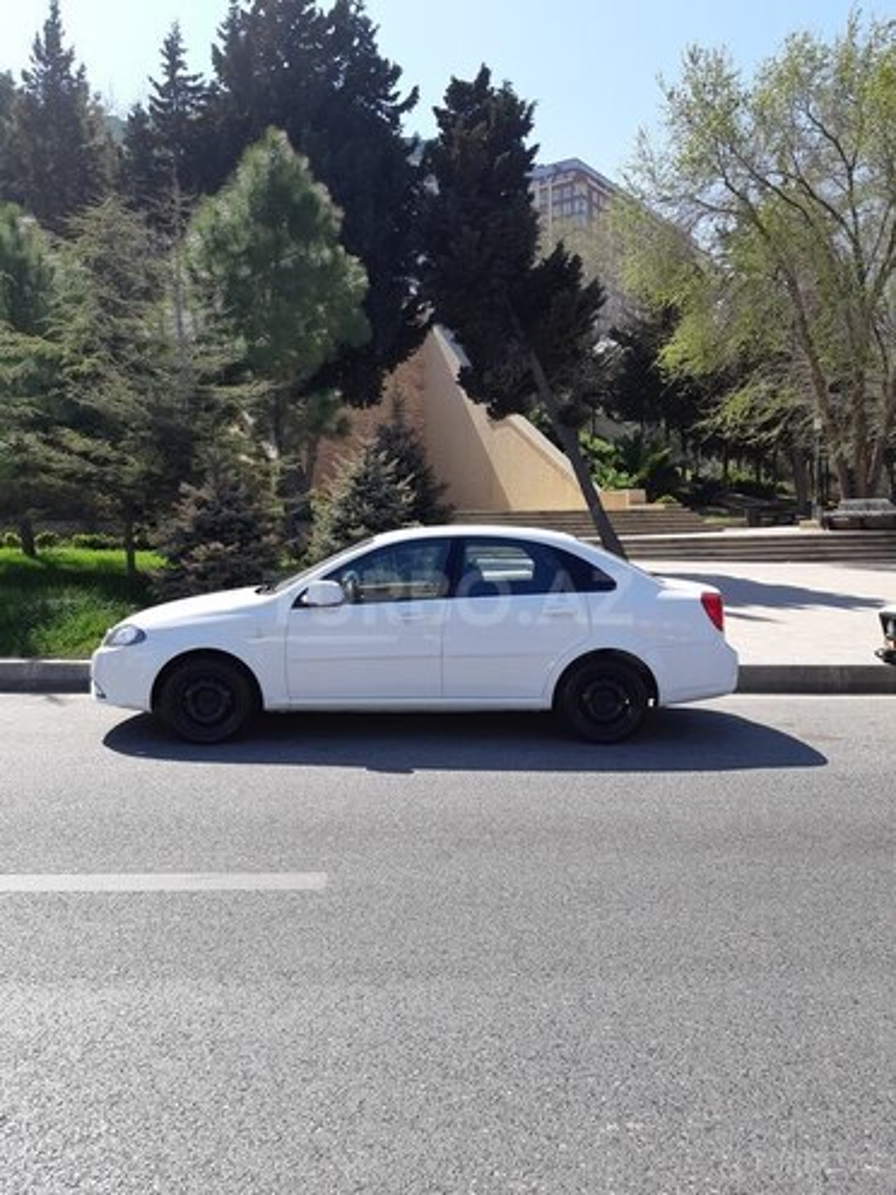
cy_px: 598
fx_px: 897
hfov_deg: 53.1
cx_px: 448
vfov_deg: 67.3
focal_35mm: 26
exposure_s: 1/1235
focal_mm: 3.93
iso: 40
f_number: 1.7
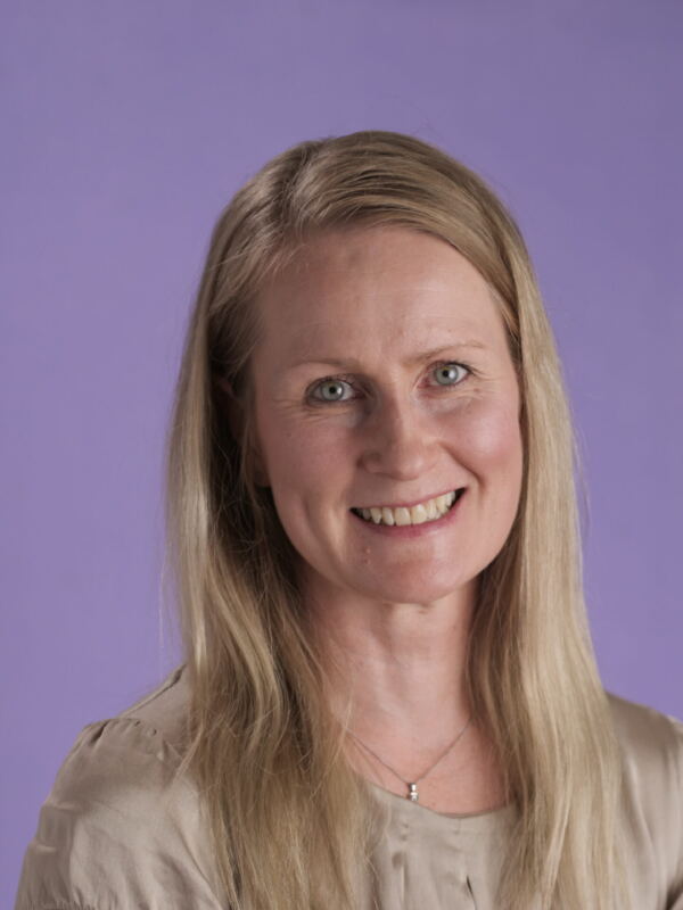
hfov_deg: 16.4
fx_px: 2368
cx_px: 342
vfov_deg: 21.8
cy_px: 455
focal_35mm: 90
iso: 200
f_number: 1.8
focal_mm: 45
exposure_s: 1/200
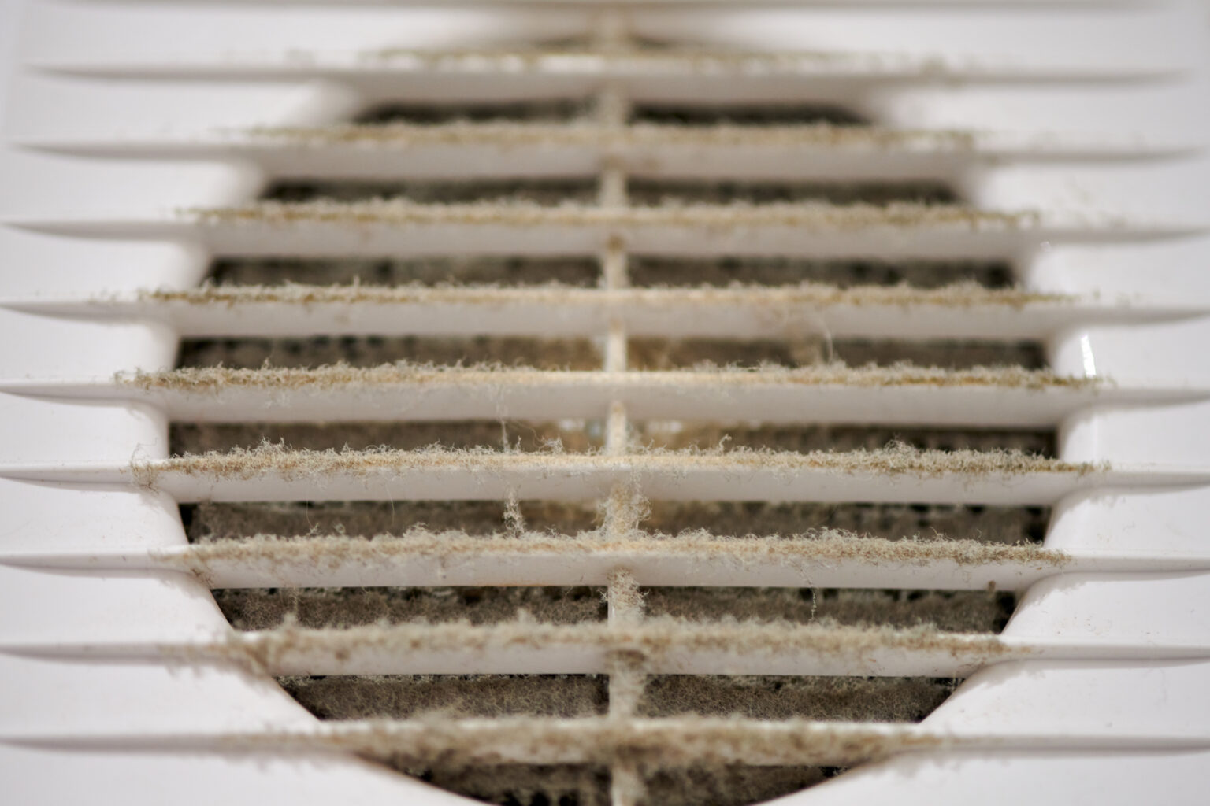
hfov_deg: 19.5
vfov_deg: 13.0
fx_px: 3529
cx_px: 605
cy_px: 403
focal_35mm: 105
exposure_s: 1/80
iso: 400
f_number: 3.3
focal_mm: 105
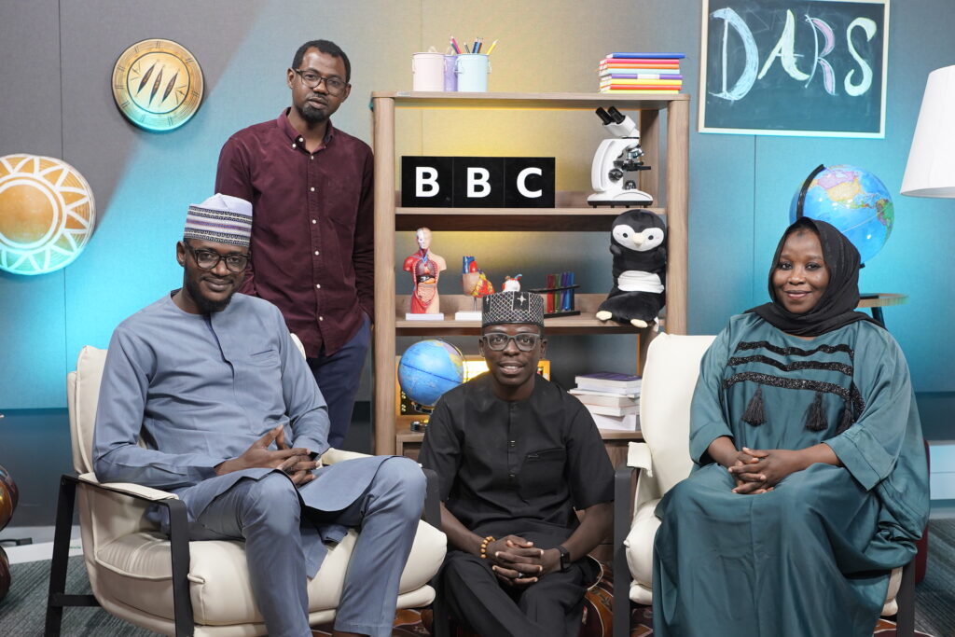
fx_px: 1380
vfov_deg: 26.0
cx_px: 478
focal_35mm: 52
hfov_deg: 38.2
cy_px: 318
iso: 1250
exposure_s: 1/160
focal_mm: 35
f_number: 4
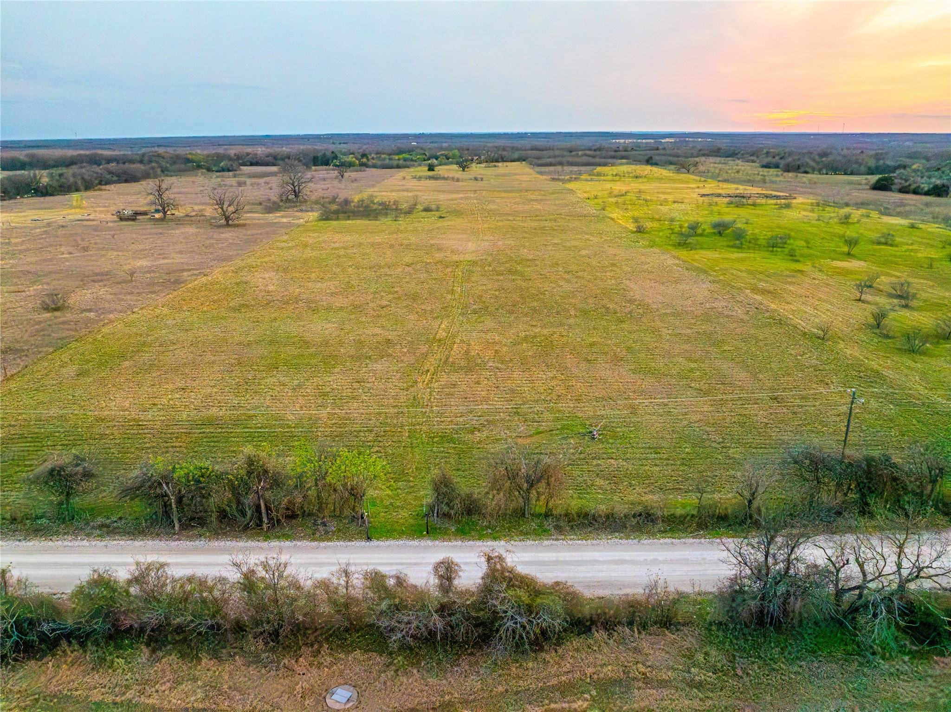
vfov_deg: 56.8
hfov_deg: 71.6
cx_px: 476
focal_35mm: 24
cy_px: 356
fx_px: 659
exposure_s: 1/500
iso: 1380
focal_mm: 12.29
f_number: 3.2
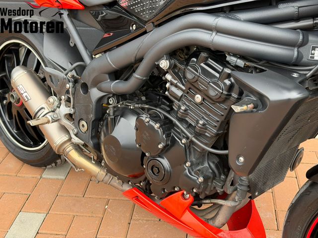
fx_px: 441
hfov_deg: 39.7
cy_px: 119
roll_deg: +1.3
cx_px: 159
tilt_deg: -27.0
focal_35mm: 48
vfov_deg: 30.3
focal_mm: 6.76
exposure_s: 1/523
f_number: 1.78
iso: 100
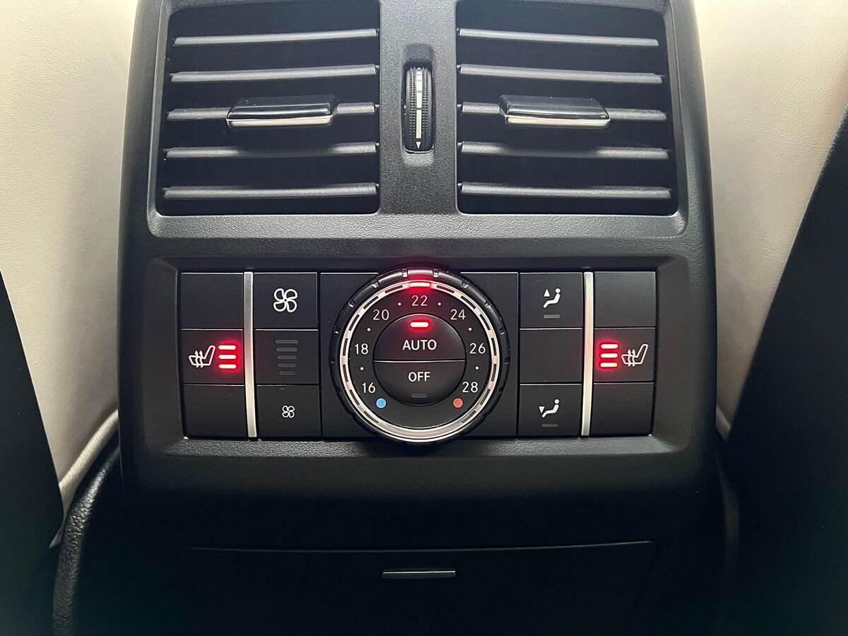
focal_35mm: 26
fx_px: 637
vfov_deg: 53.1
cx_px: 424
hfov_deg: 67.3
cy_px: 318
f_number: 1.5
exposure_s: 1/33
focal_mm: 5.7
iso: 500
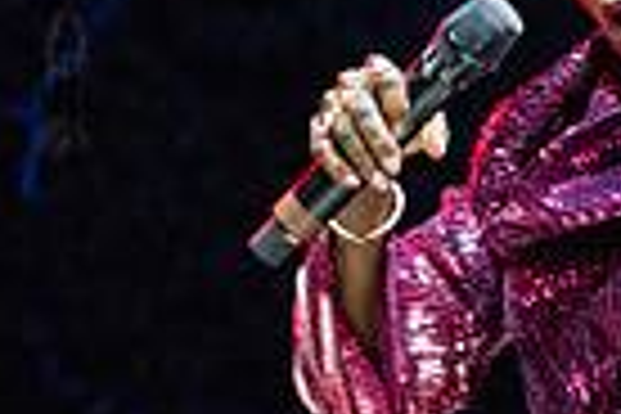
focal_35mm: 316
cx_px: 716
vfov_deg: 4.3
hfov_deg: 6.5
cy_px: 384
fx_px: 5451
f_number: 4.5
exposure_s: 1/250
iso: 4000
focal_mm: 66
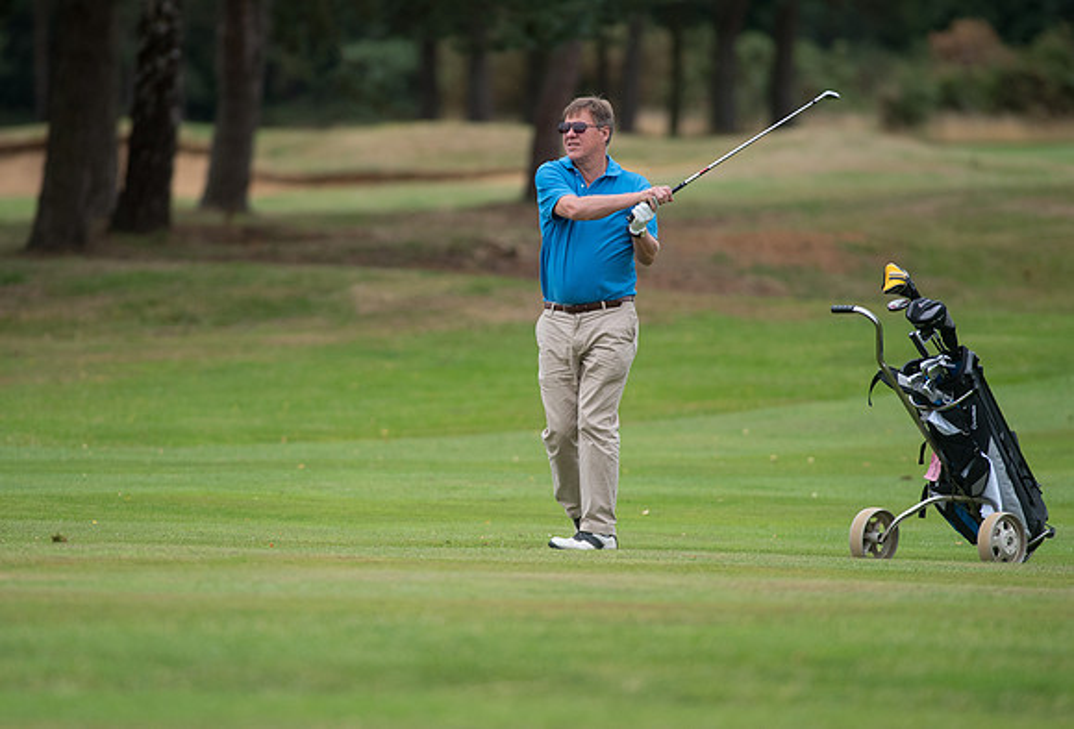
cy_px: 352
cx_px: 469
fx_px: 11153
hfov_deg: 5.5
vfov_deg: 3.7
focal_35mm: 372
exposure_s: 1/3200
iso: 800
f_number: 4
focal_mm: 300
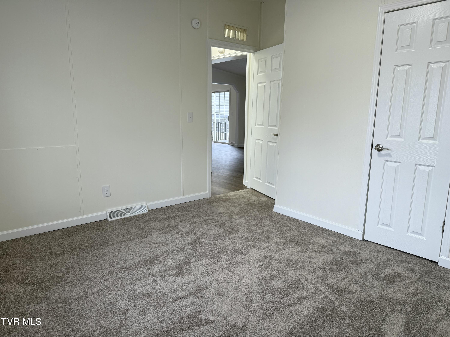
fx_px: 312
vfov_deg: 56.8
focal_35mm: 24
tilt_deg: -10.0
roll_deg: -1.3
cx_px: 225
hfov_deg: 71.6
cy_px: 168
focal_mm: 6.76
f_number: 1.78
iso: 80
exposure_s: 1/126
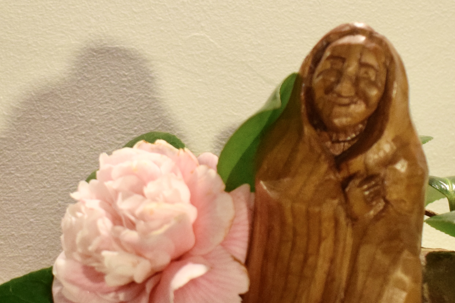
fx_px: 1052
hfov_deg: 24.4
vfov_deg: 16.4
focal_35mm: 83
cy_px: 115
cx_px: 256
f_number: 3.8
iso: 1800
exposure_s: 1/60
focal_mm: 23
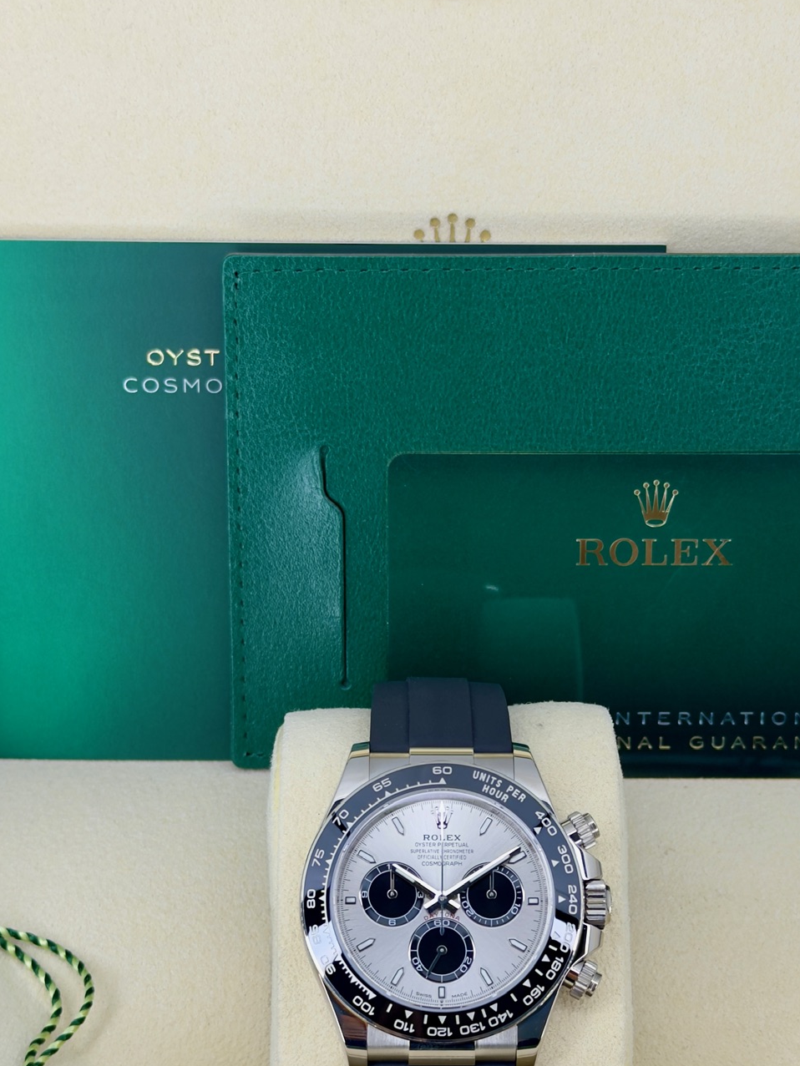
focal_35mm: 77
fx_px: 2372
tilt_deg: -29.3
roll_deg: -0.8
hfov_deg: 19.1
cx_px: 438
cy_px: 657
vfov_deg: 25.3
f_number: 1.78
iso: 50
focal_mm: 6.76
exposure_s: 1/128
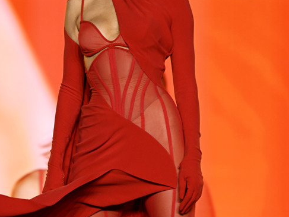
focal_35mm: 143
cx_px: 85
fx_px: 1194
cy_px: 181
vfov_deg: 10.3
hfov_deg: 13.8
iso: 1600
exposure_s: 1/640
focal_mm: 70
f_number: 5
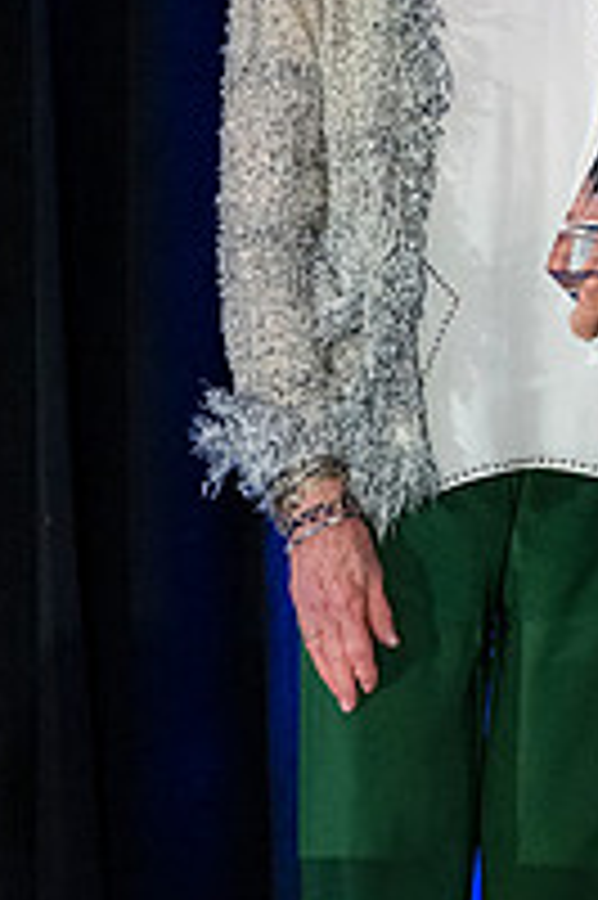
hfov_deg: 5.4
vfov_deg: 8.2
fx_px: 6289
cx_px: 647
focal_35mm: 252
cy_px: 266
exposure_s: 1/125
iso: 7200
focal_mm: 75
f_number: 4
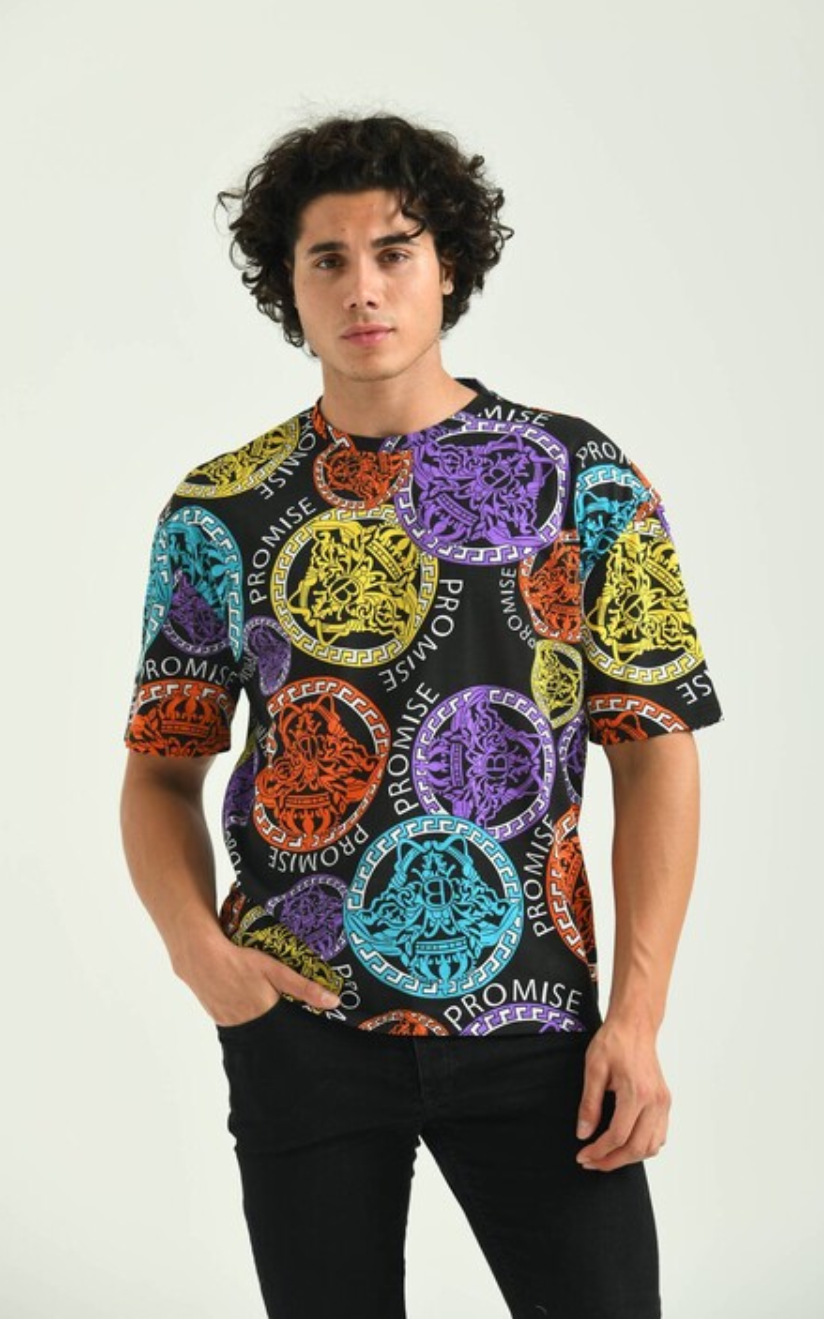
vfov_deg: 15.4
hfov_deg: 9.6
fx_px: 4890
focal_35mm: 136
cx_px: 460
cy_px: 623
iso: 100
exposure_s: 1/160
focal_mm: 125
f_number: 6.3
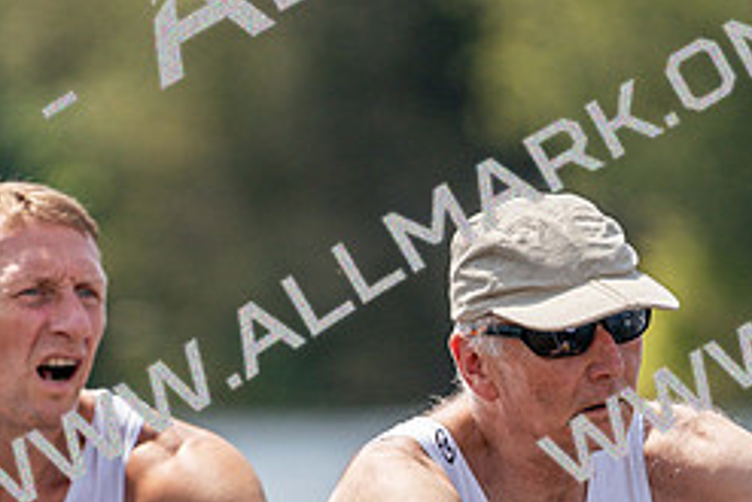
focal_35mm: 991
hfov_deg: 2.1
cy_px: 534
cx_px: 317
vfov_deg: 1.4
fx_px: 20712
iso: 250
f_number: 6.3
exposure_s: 1/1600
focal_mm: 422
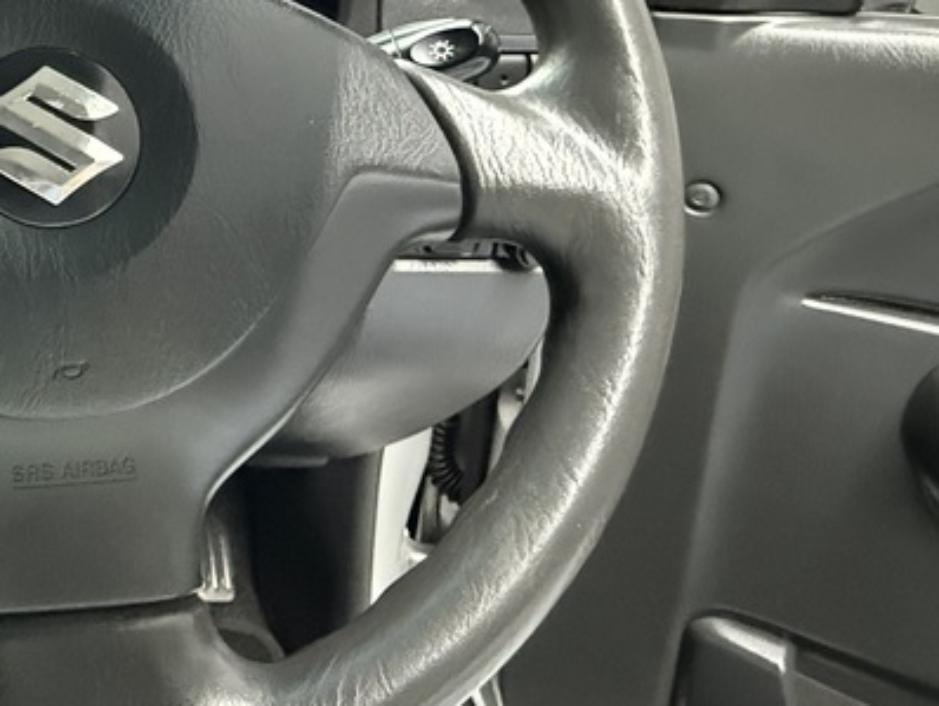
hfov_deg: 43.9
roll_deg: +0.1
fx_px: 977
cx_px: 2
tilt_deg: -13.1
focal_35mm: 36
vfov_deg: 37.5
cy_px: 90
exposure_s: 1/33
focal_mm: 2.22
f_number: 2.2
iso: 1600
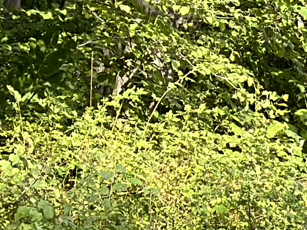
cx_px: 423
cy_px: -138
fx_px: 3024
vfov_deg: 4.3
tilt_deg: -1.4
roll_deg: +0.6
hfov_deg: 5.8
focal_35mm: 341
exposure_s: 1/864
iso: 80
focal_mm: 6.86
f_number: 1.78
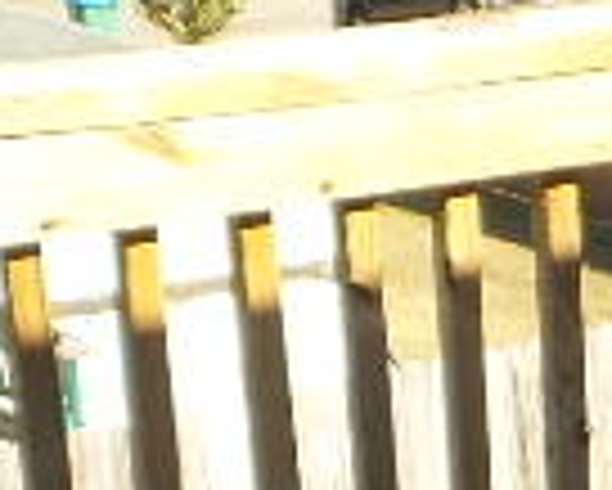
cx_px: 1058
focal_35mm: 169
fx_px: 3063
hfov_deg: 10.8
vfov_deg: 9.1
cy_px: 575
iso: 100
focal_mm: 4.1
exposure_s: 1/320
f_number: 3.5
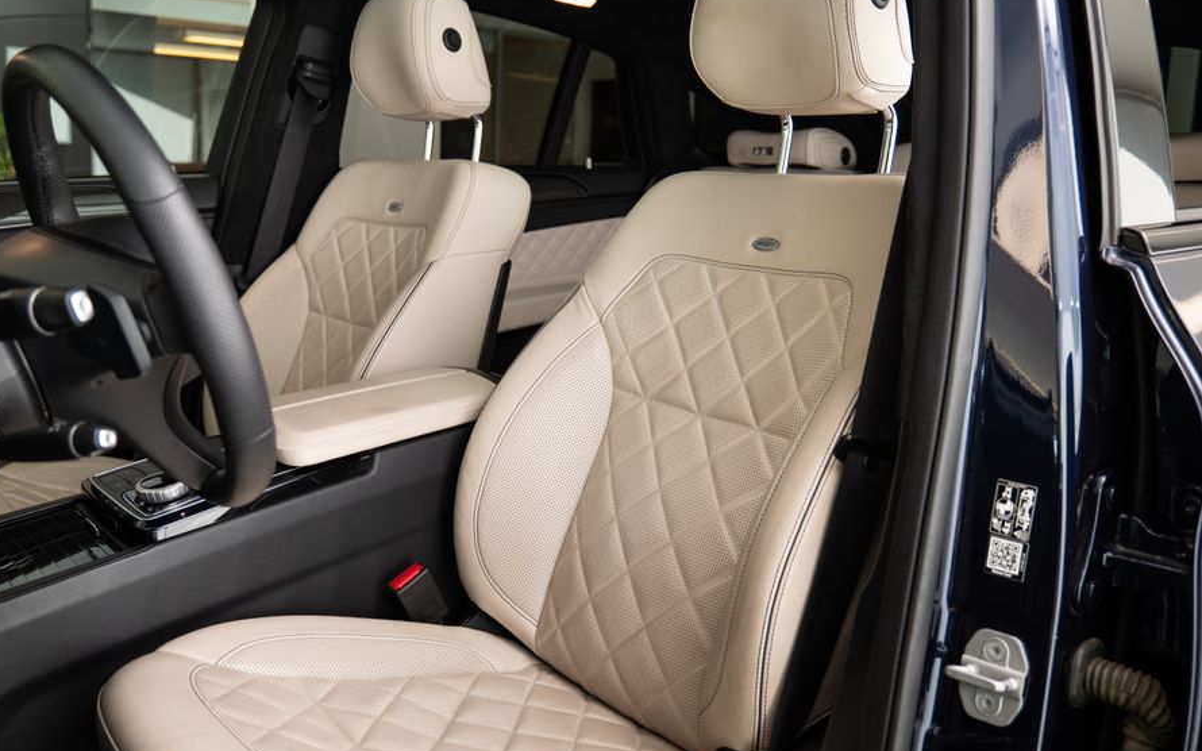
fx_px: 1146
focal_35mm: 35
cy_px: 344
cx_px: 532
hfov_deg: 55.2
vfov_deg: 36.2
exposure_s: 1/80
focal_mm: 28
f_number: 4
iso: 160
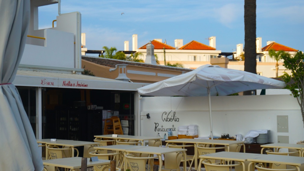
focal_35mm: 55
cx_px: 139
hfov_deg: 37.8
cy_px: 109
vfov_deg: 21.8
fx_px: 443
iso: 160
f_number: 5
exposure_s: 1/640
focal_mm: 30
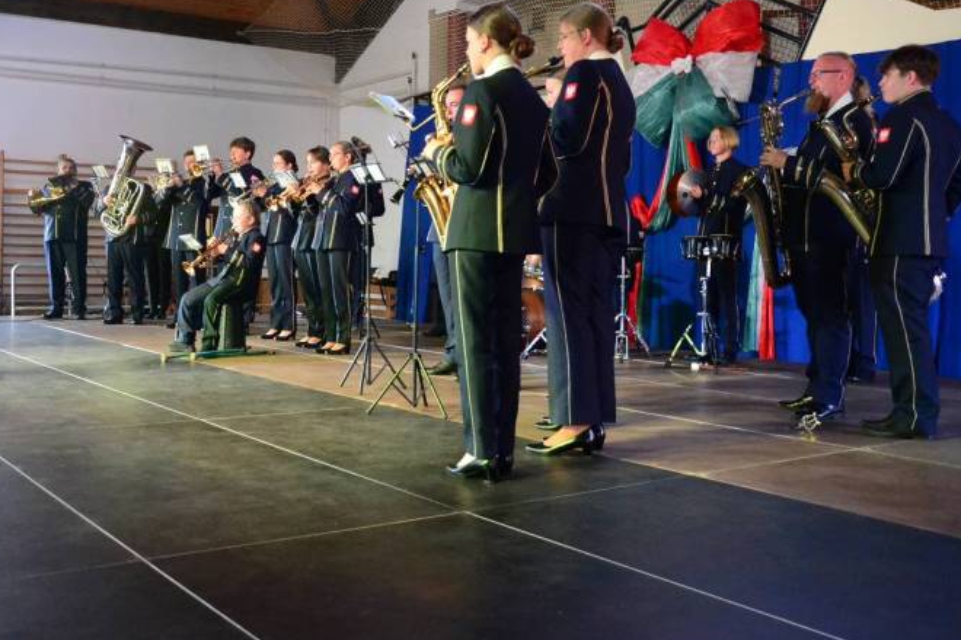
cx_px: 405
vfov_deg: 33.3
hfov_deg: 48.3
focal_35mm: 40
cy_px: 274
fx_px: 1068
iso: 3200
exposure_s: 1/60
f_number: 4
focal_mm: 22
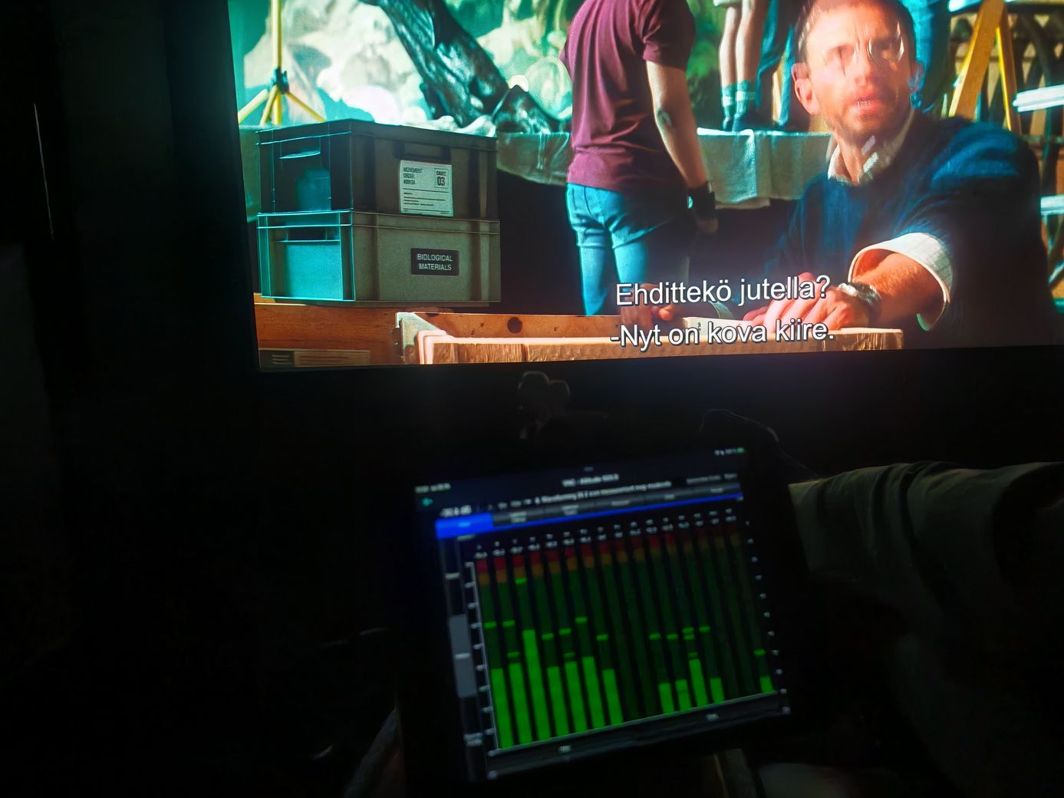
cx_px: 528
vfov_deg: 51.3
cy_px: 387
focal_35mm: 27
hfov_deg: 65.3
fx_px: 830
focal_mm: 5.4
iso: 1250
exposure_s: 1/60
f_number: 1.6
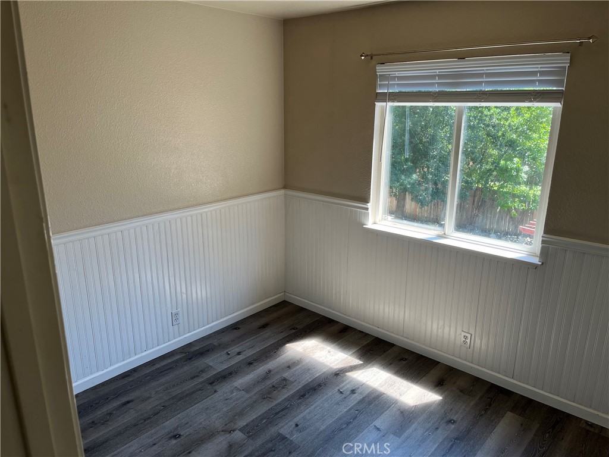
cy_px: 228
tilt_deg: -16.5
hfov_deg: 67.3
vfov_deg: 53.1
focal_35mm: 26
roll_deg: +0.4
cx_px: 304
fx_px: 457
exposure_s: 1/162
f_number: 1.6
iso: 50
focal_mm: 5.1
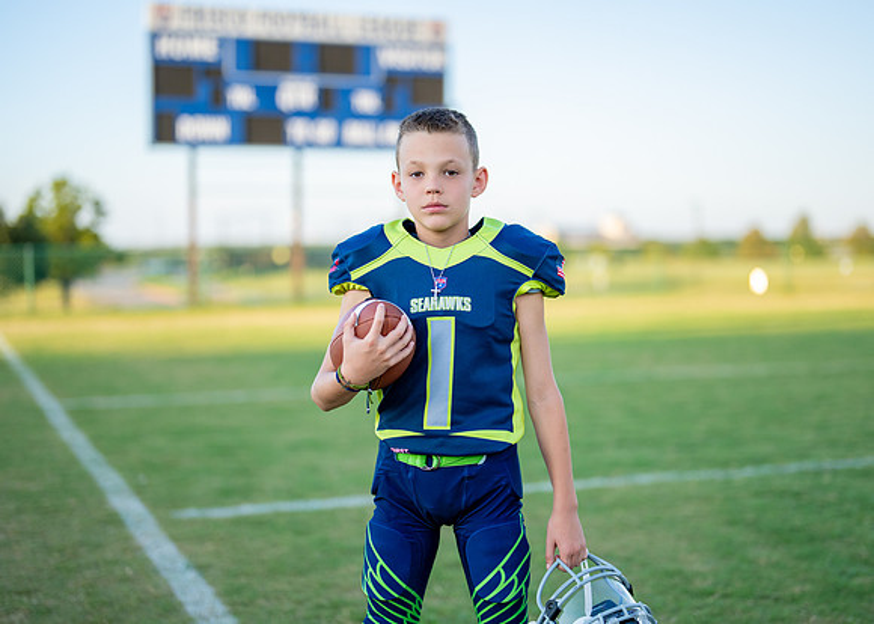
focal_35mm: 58
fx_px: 1427
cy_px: 301
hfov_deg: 34.0
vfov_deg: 24.7
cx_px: 459
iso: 160
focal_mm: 50
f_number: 1.2
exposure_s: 1/2000
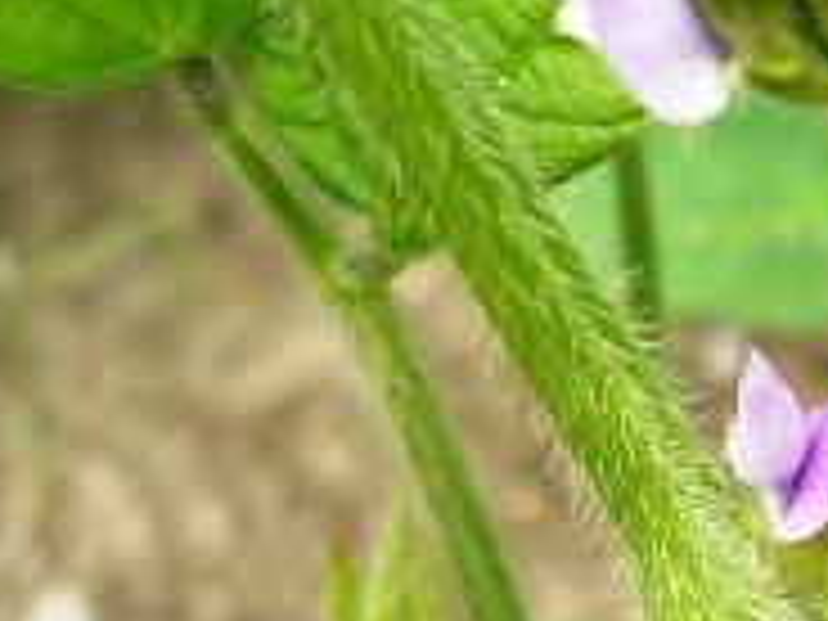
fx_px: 2918
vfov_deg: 12.0
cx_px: 752
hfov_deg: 15.9
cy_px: 630
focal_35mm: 122
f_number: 2.6
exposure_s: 1/250
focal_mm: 5.8
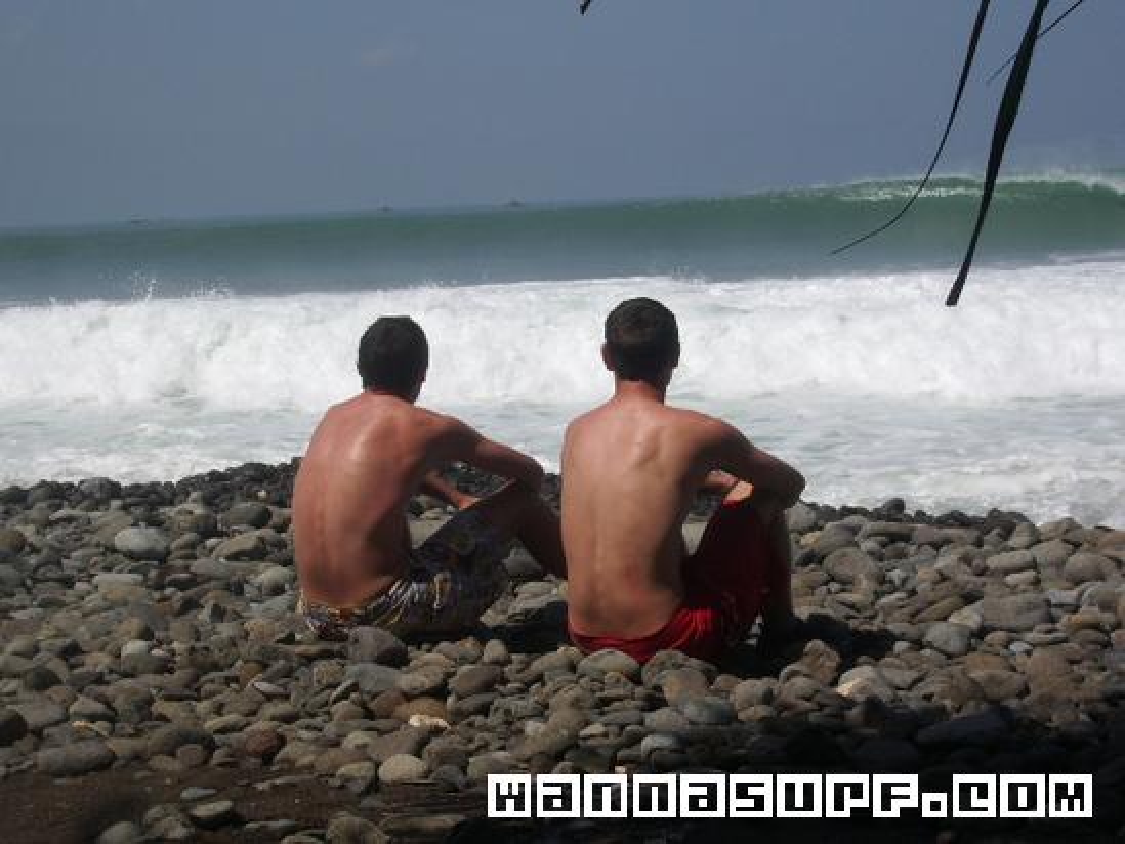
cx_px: 562
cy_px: 422
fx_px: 2405
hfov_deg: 26.3
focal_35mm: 74
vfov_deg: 19.9
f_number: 6.2
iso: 50
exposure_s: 1/500
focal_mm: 12.2
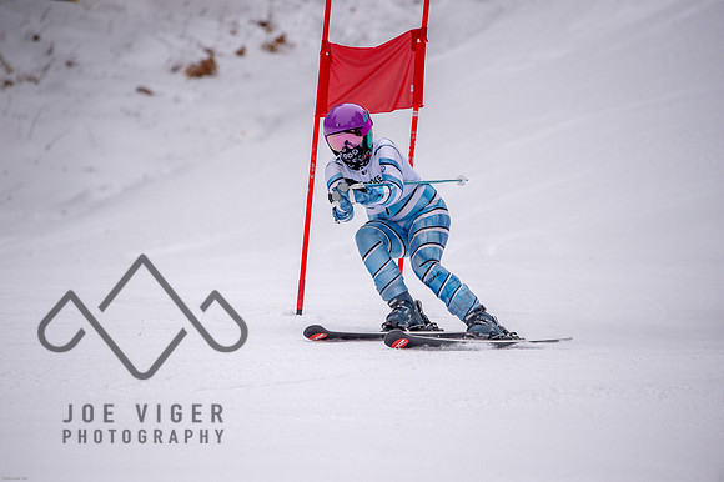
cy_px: 241
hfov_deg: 4.3
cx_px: 362
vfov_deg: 2.9
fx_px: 9647
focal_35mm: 480
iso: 2000
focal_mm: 480
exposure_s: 1/3200
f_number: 6
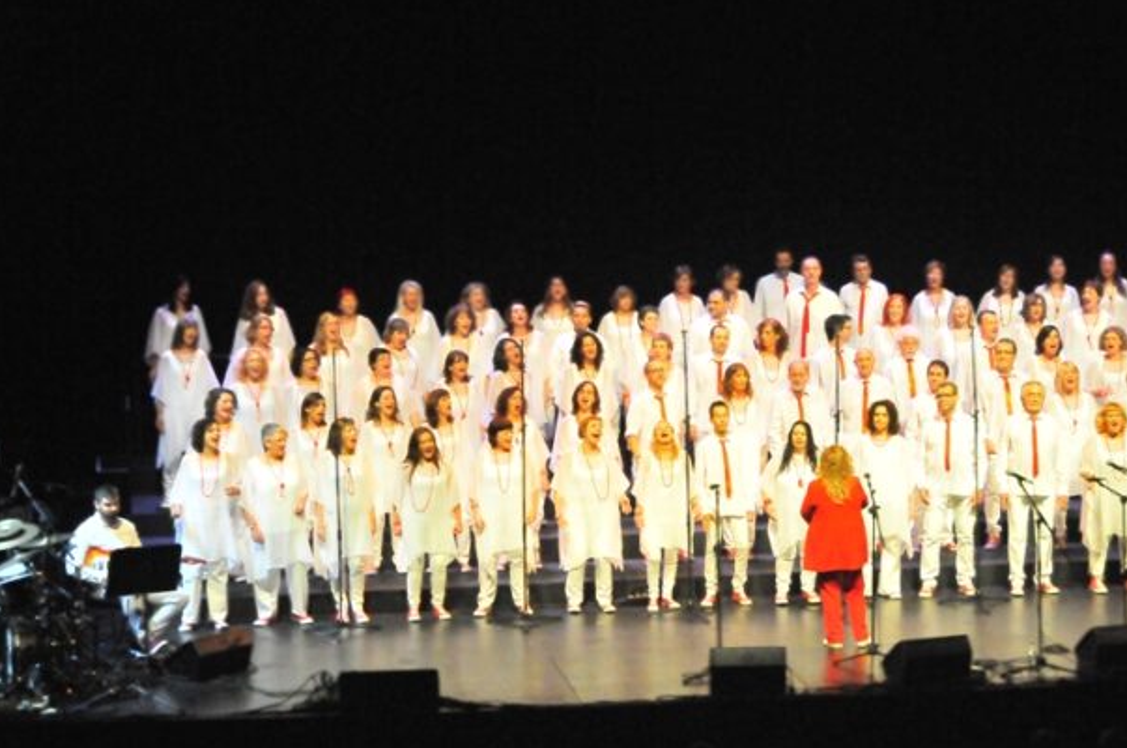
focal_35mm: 107
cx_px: 708
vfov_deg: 12.8
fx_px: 3344
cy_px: 391
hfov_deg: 19.1
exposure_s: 1/100
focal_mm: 56
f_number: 4.8
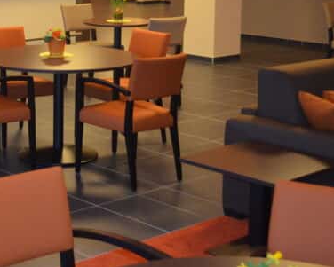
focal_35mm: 86
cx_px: 10
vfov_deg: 17.7
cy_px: 44
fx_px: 850
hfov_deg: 21.5
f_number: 4.5
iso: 1100
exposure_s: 1/60
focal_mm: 30
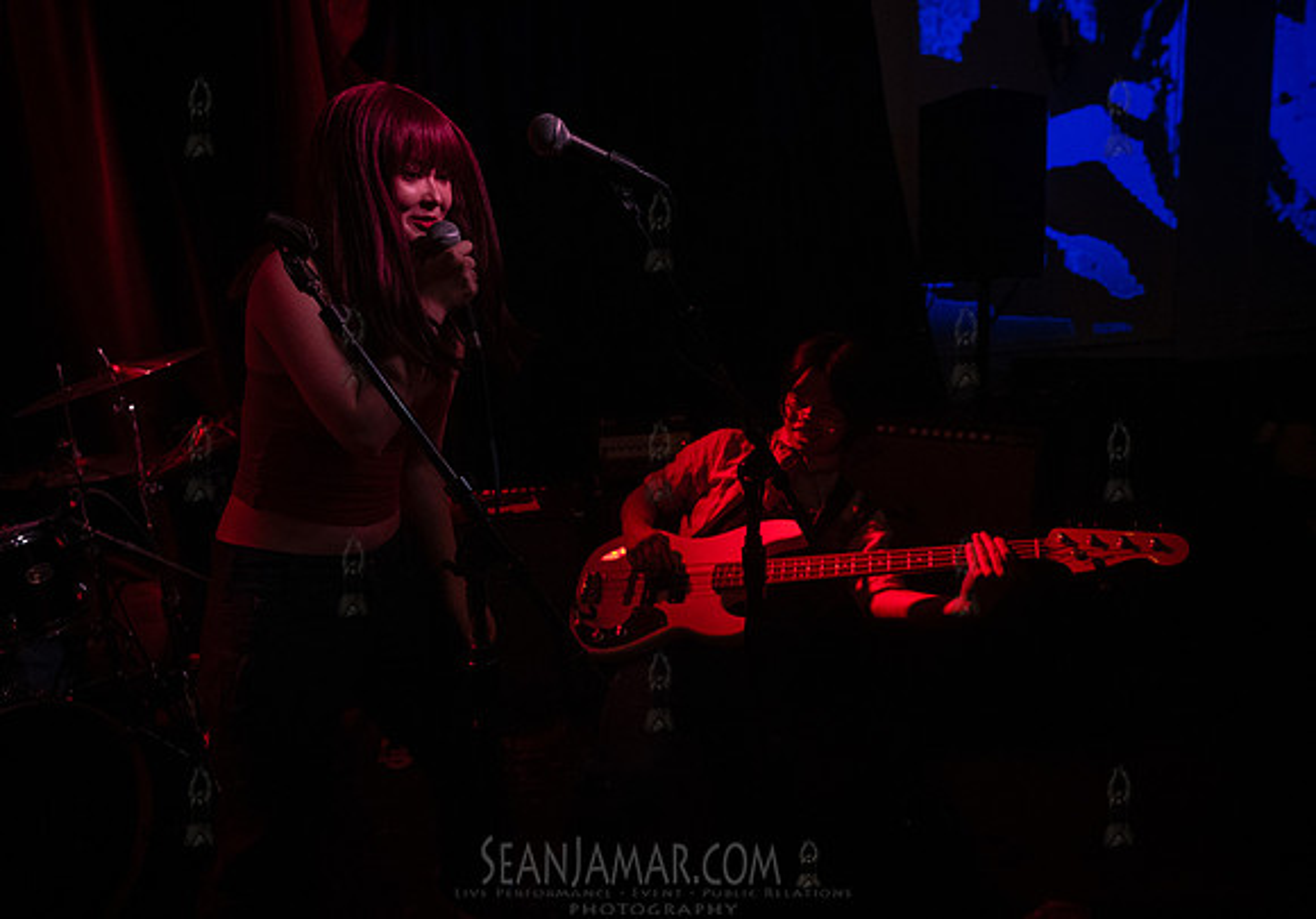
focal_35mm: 26
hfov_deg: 69.5
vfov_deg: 51.7
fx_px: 948
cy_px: 467
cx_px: 614
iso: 8000
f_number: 3.2
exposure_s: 1/400
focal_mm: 24
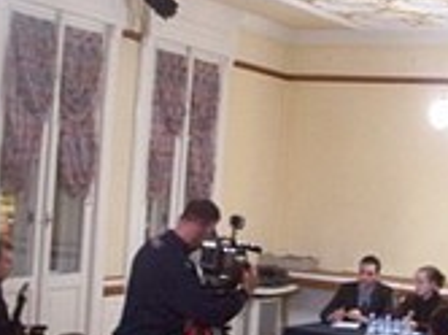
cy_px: 154
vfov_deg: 17.9
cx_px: 332
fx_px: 1060
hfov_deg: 23.6
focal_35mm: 82
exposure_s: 1/8
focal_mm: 5.6
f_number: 2.7
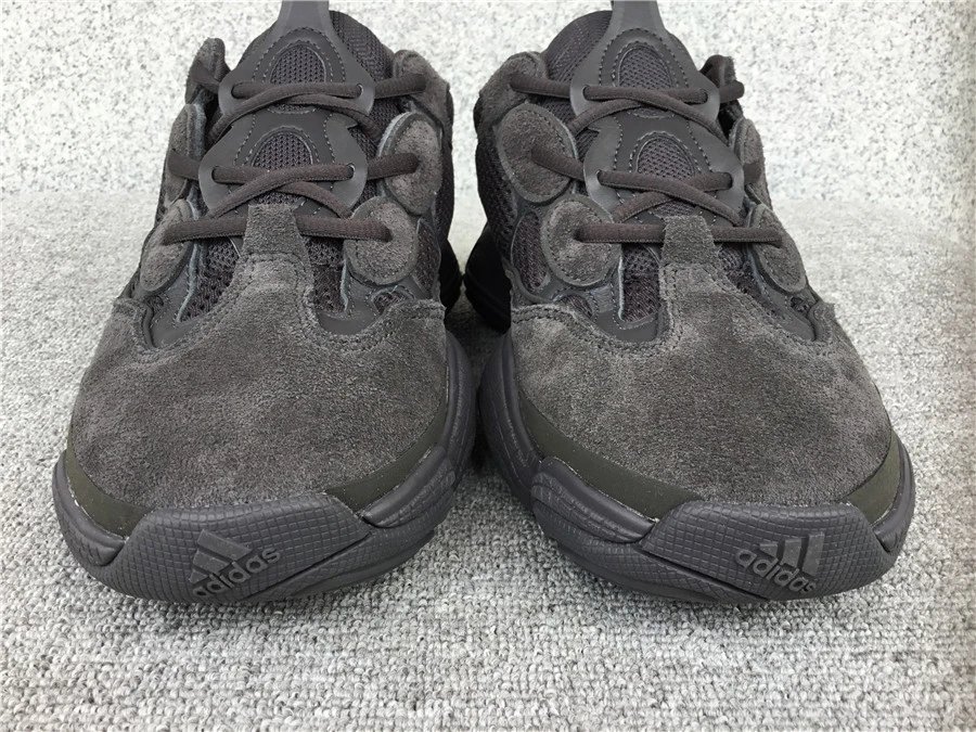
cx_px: 488
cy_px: 366
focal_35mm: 31
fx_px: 874
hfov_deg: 58.4
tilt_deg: -23.7
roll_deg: -0.5
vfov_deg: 45.4
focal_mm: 3.3
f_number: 2.4
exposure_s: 1/115
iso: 25
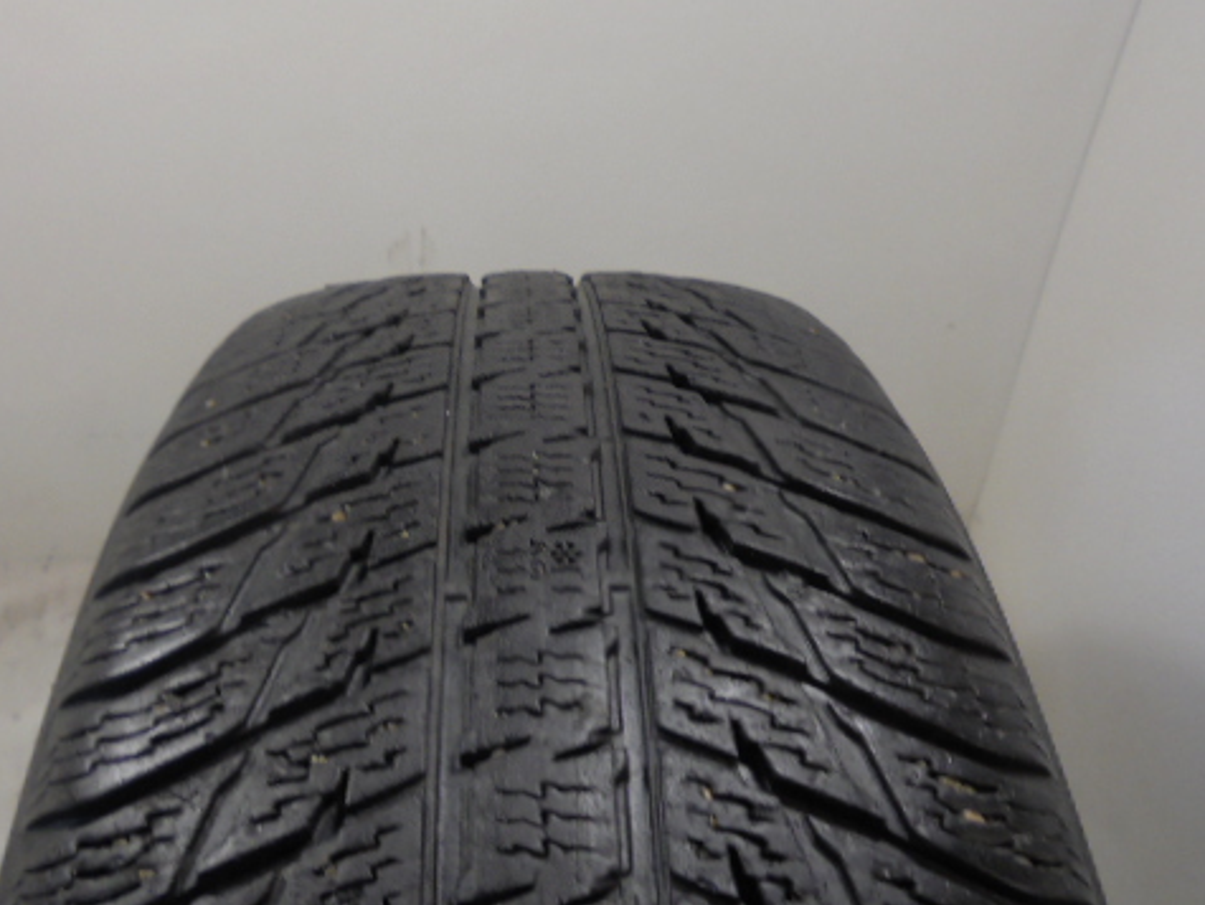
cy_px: 322
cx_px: 505
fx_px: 1219
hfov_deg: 52.4
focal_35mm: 35
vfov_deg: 40.4
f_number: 3.5
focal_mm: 4.6
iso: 100
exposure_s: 1/30
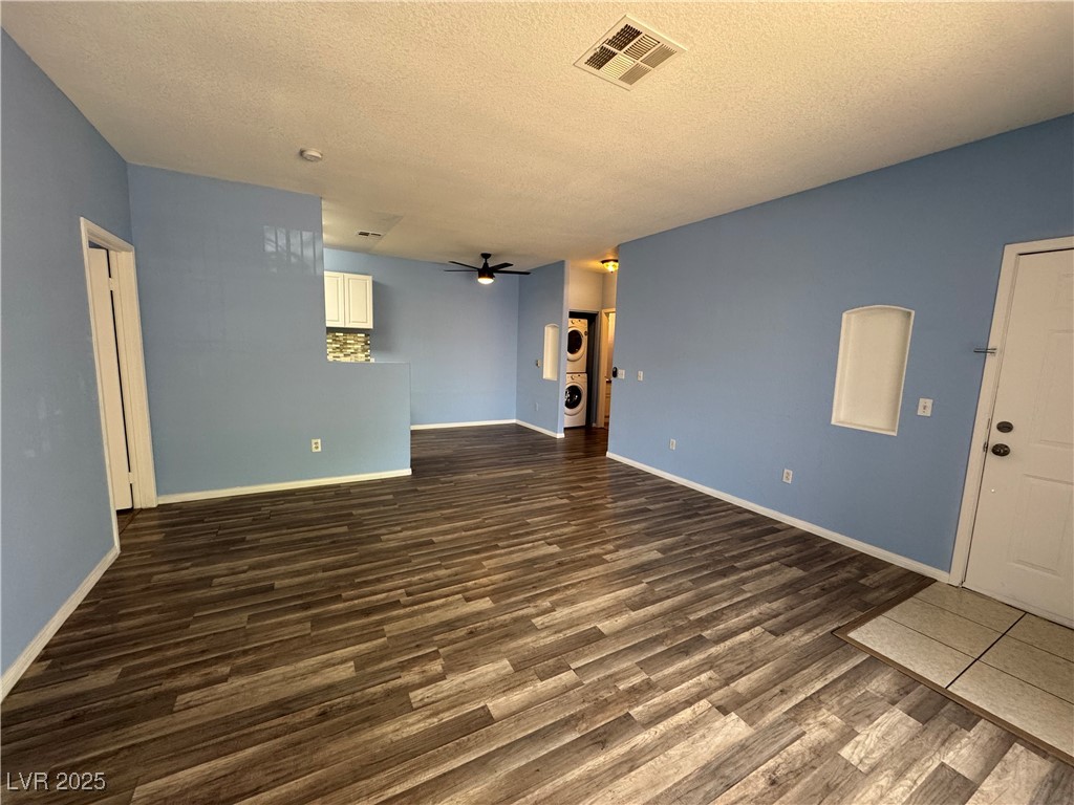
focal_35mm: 14
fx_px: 434
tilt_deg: -8.6
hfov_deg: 102.1
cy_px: 402
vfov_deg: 85.7
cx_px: 537
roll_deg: -2.1
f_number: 2.2
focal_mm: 2.22
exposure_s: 1/60
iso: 250
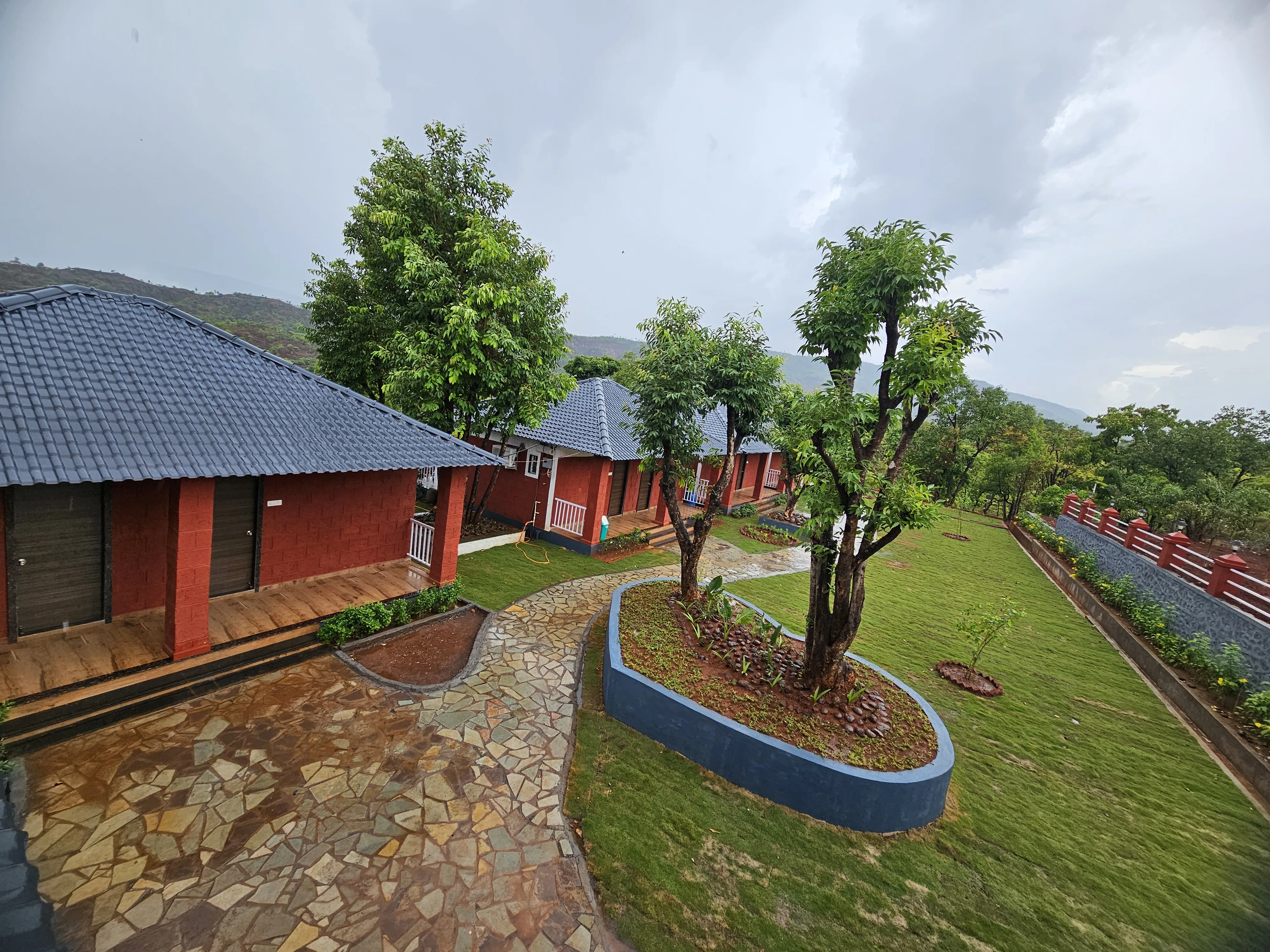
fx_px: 477
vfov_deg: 89.9
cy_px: 476
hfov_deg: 106.2
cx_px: 635
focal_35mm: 13
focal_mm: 2.2
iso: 50
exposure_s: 1/358
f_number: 2.2
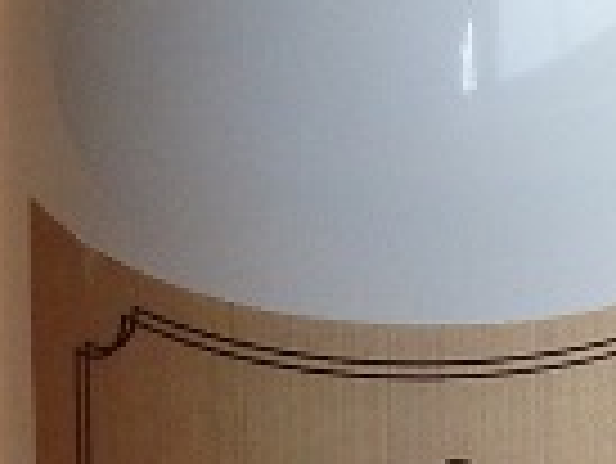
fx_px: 9137
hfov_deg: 3.9
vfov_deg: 2.9
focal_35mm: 513
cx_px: 441
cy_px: 446
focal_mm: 15.8
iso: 500
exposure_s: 1/80
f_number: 4.8
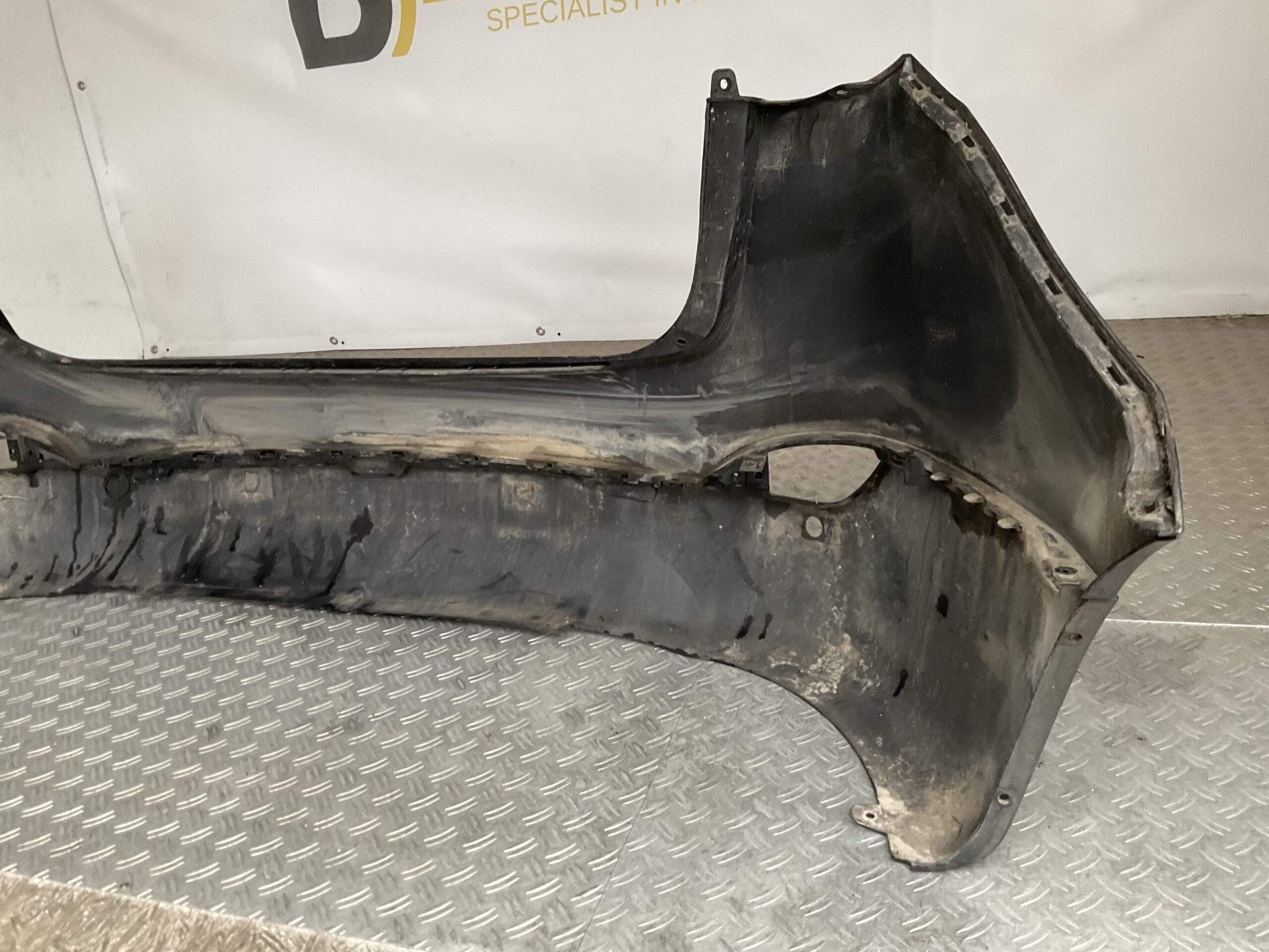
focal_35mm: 29
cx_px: 634
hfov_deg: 61.7
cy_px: 476
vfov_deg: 48.2
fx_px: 1063
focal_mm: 3
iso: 160
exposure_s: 1/60
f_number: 1.8
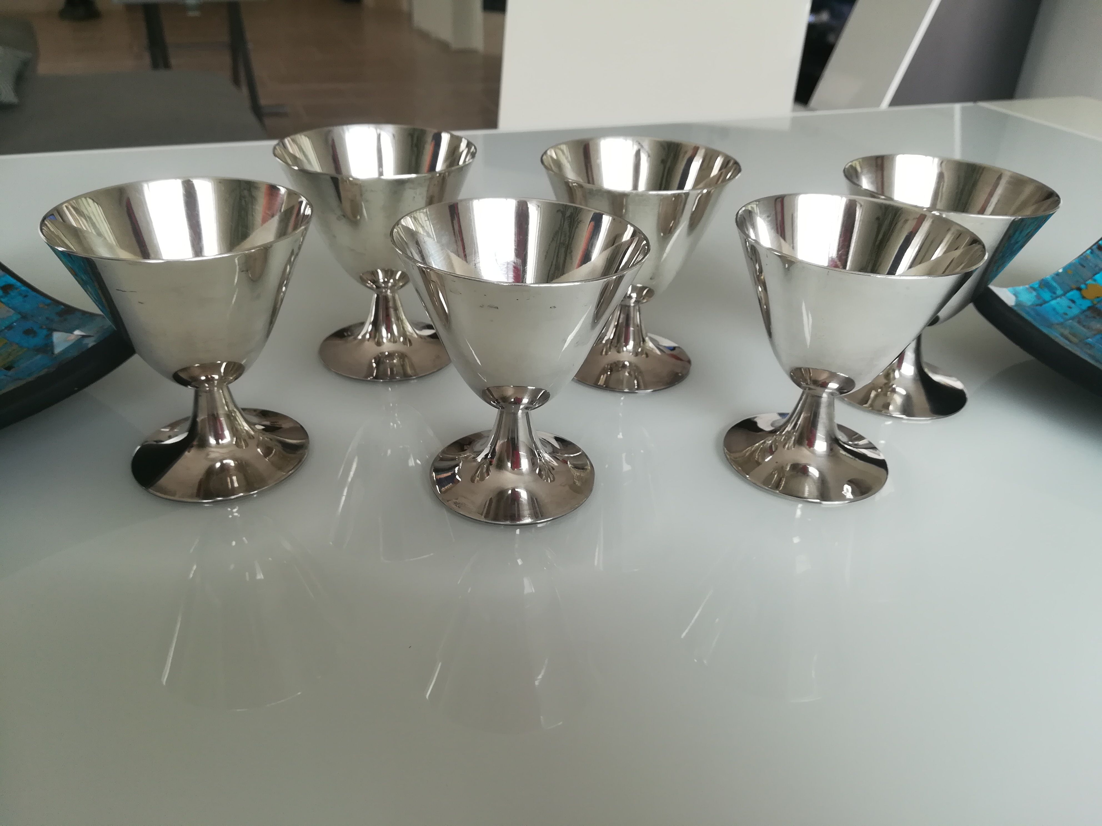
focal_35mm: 26
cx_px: 551
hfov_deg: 67.3
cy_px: 413
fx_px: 828
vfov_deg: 53.1
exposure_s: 1/50
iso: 64
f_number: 2.2
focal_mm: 3.83
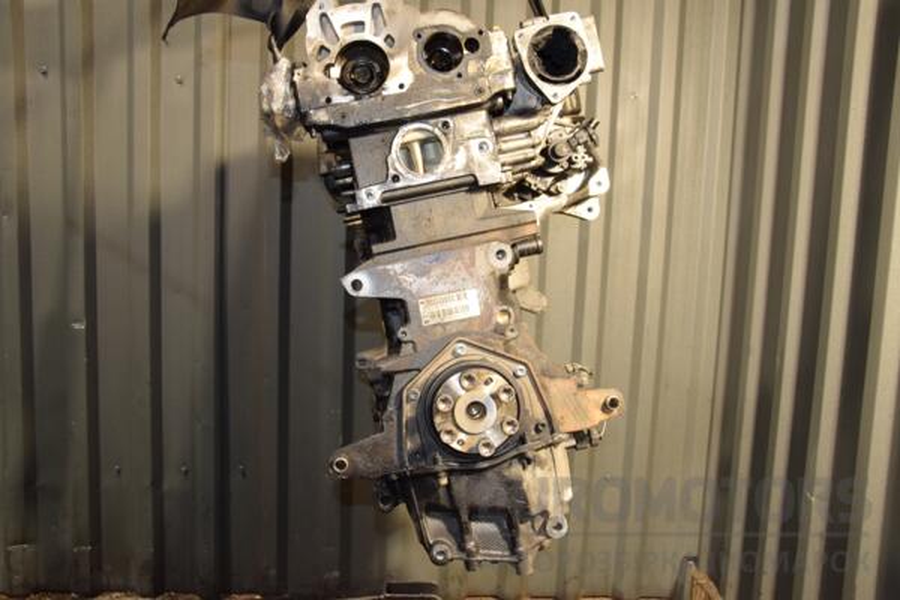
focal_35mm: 32
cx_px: 450
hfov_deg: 59.5
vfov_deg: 41.7
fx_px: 787
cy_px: 300
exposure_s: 1/100
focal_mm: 21
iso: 800
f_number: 5
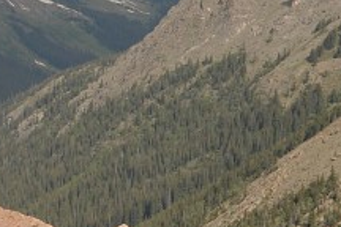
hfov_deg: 9.6
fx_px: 2011
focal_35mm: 212
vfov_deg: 6.5
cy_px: 64
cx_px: -66
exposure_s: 1/125
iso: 200
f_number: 8
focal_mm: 55
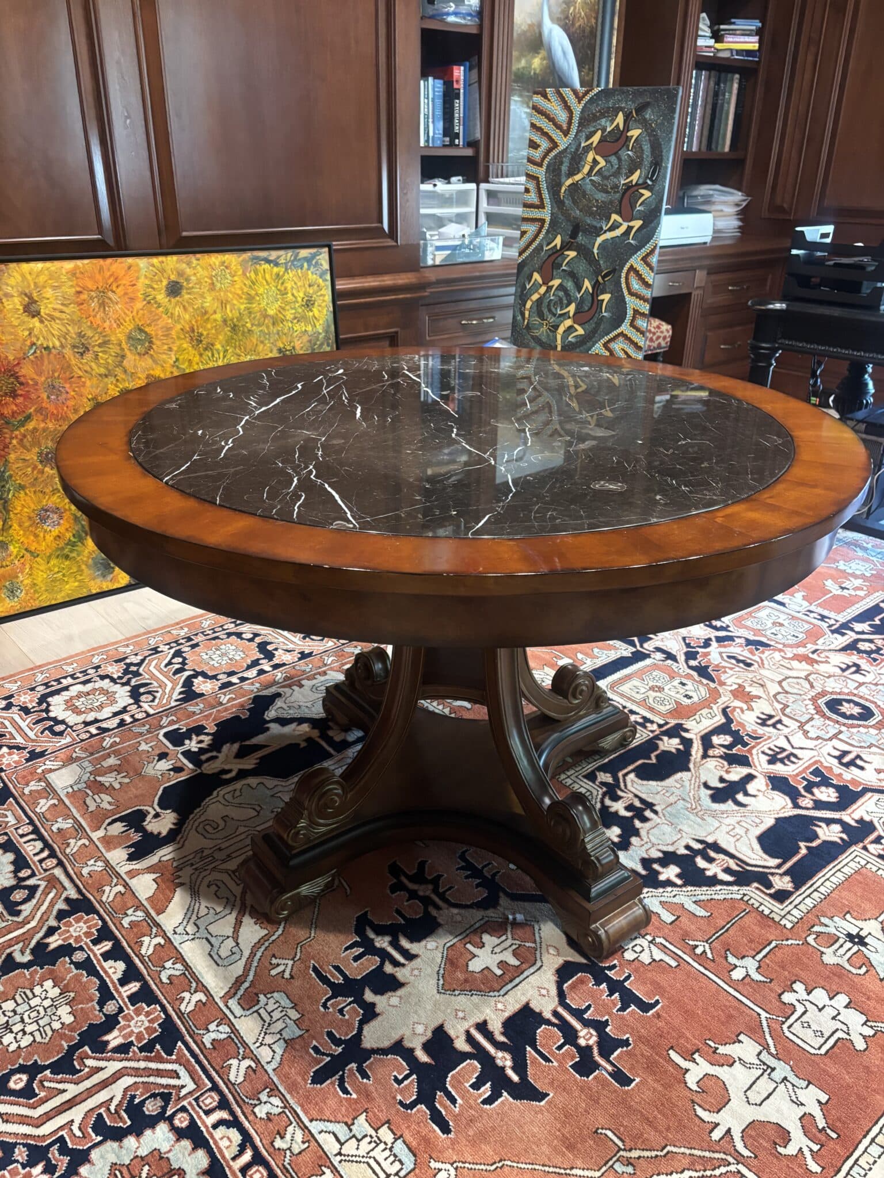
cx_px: 442
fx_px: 885
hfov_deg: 53.1
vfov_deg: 67.3
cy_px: 589
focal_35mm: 26
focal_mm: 5.96
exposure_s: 1/40
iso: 640
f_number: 1.6
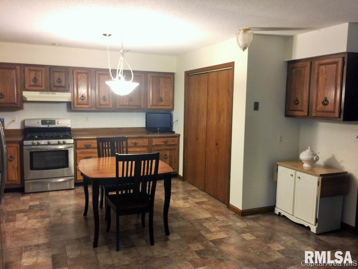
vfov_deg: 48.2
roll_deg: -1.1
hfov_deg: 61.7
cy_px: 134
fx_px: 300
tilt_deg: -6.0
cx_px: 179
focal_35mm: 29
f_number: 2.2
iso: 64
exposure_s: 1/4
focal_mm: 4.15
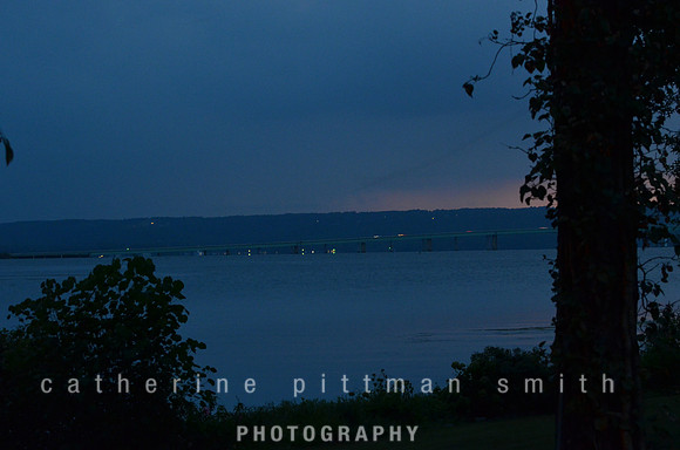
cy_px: 225
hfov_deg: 19.5
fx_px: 1979
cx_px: 340
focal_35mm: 105
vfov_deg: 13.0
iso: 1600
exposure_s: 1/5
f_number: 6.3
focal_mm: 70
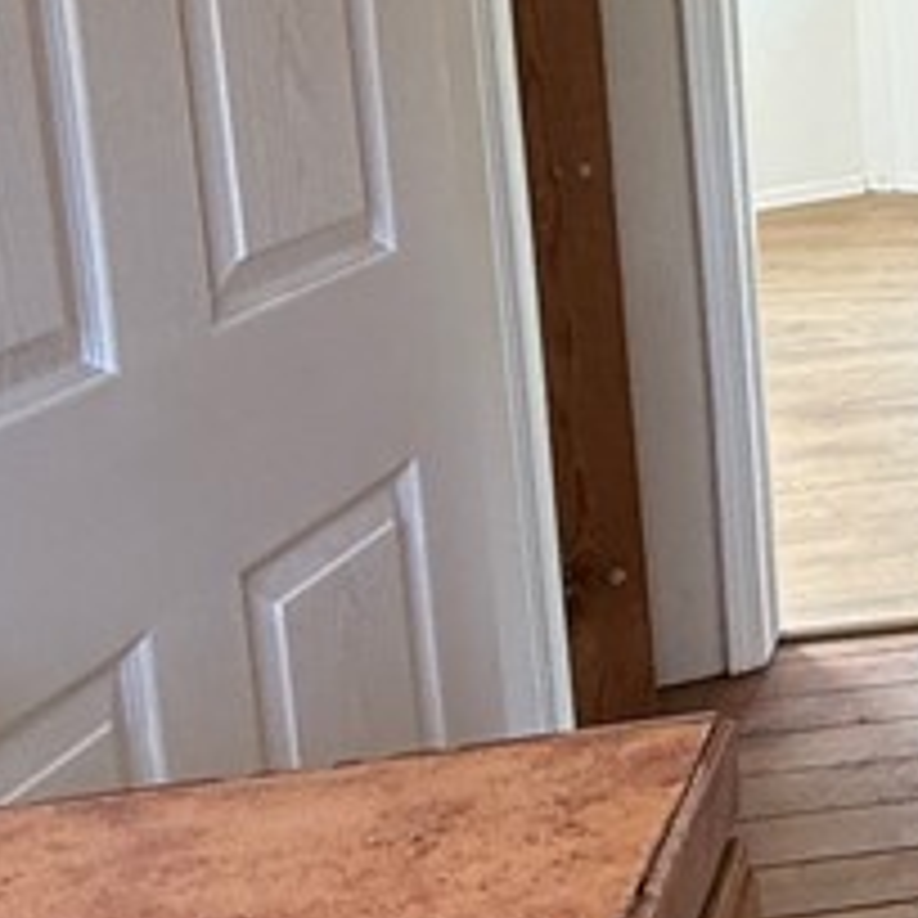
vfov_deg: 26.6
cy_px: 50
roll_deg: +0.5
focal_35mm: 62
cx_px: 1634
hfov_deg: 20.2
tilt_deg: -7.1
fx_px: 1860
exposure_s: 1/120
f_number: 2.2
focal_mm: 2.22
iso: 100
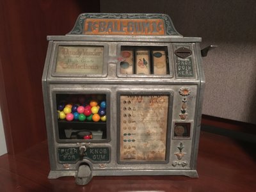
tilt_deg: -16.4
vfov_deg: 48.2
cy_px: 96
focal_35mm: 29
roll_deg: -0.5
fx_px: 214
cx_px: 128
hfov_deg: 61.7
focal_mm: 4.15
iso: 500
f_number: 2.2
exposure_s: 1/15
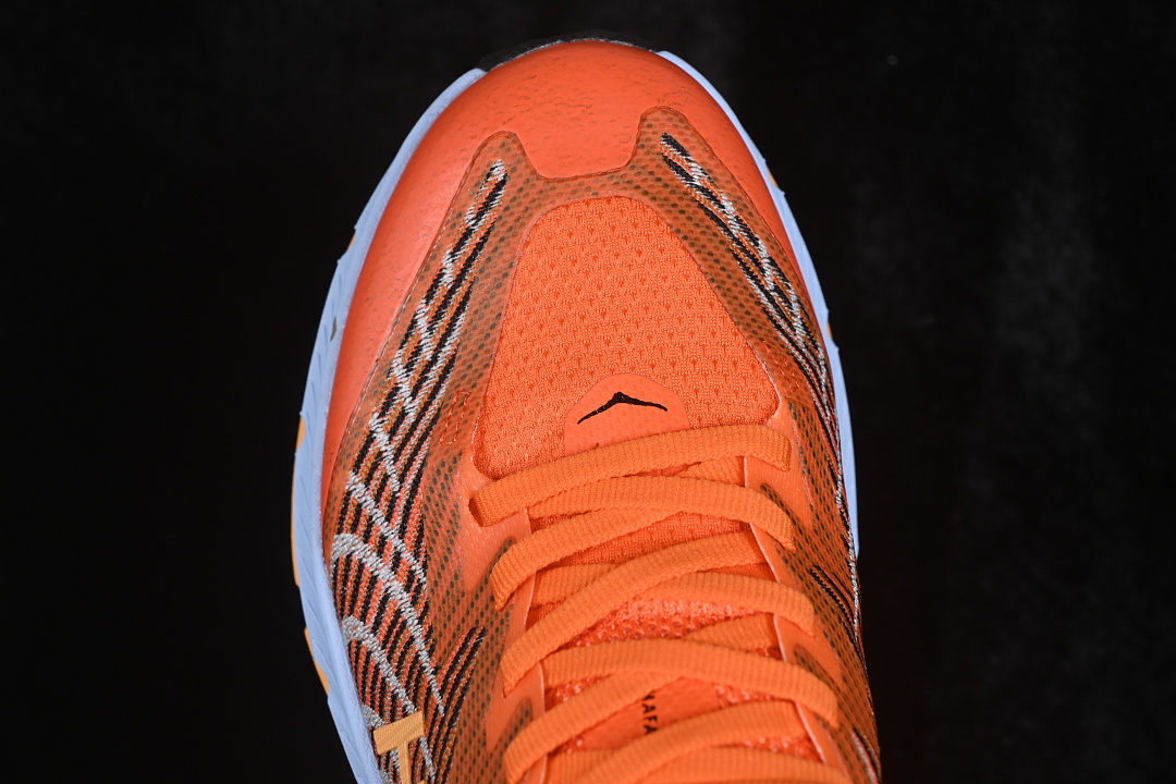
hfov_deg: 27.0
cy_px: 392
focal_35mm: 75
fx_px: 2450
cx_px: 588
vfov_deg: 18.2
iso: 160
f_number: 7.1
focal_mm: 50
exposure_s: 1/60
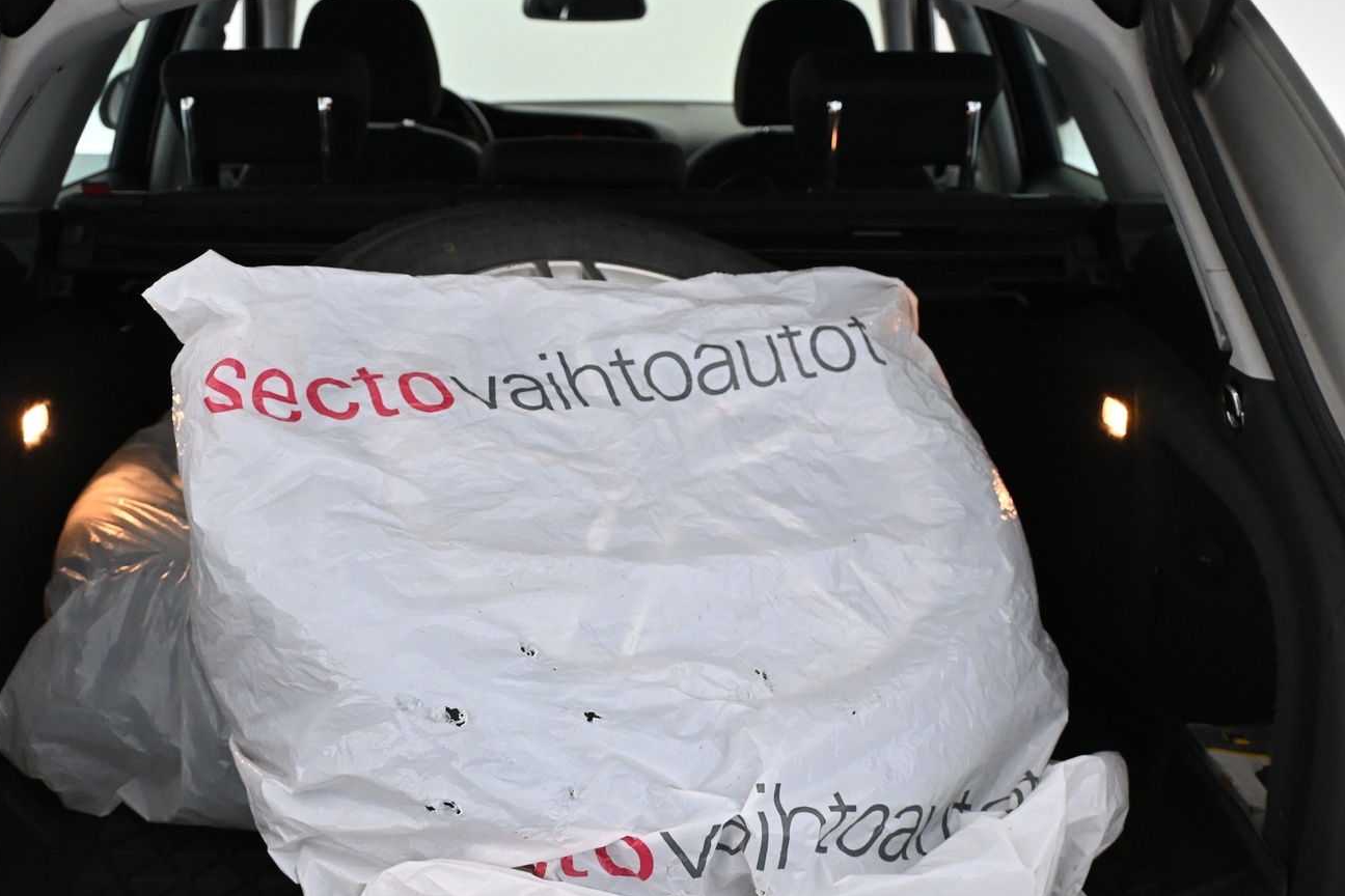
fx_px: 1716
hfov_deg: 42.7
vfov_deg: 29.2
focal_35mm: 46
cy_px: 521
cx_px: 593
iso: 2500
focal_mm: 24.5
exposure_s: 1/125
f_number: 4.2
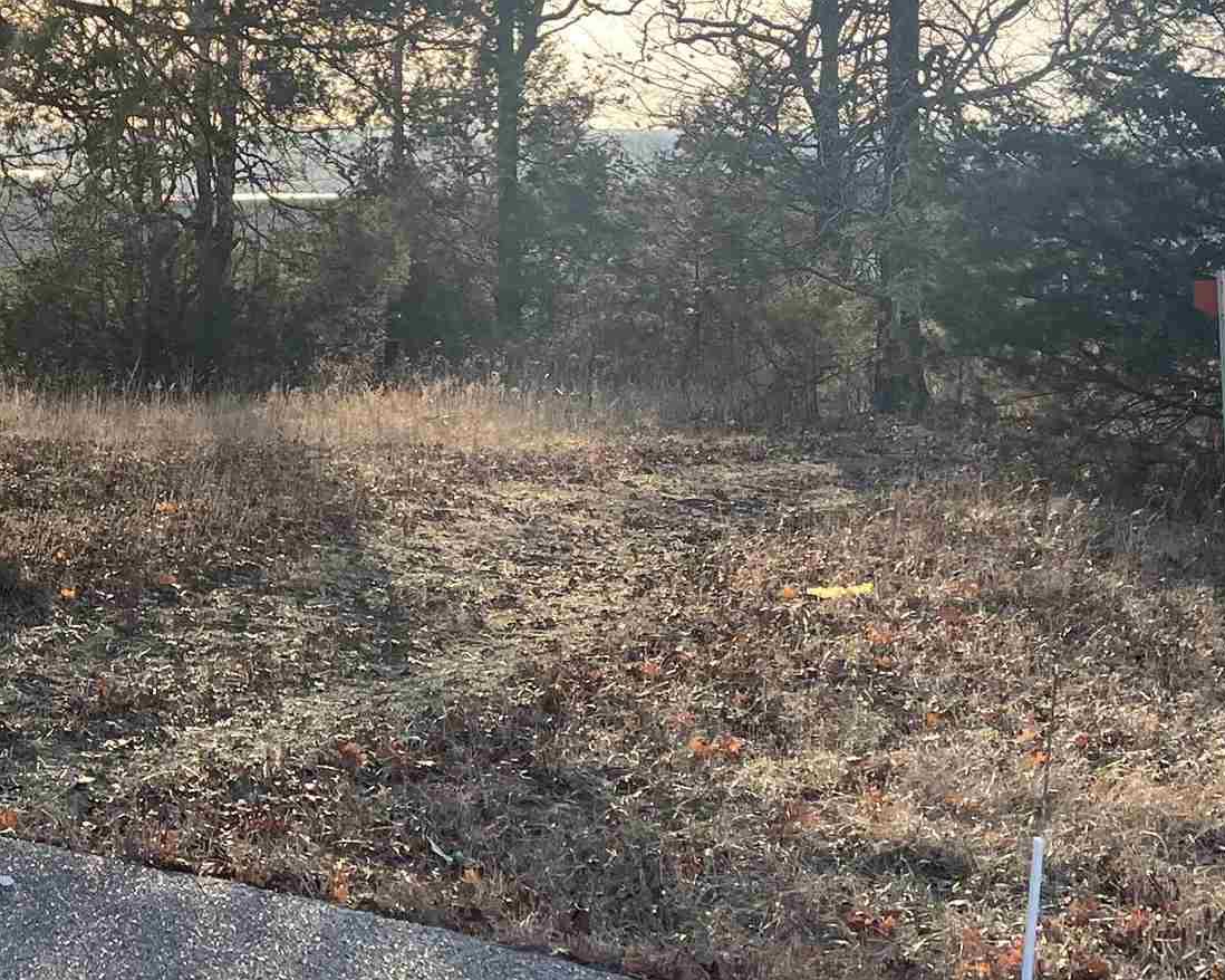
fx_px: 2574
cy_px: 88
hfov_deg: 25.9
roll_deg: +0.3
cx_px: 106
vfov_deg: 21.1
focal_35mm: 71
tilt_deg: +3.3
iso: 50
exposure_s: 1/1468
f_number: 1.5
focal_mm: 5.7
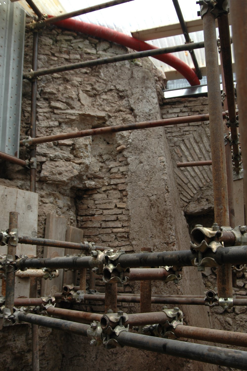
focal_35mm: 36
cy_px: 186
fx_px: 371
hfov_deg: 36.8
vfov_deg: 53.2
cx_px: 124
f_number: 4.5
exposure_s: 1/80
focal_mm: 24
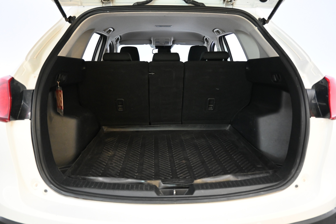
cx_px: 168
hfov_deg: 68.9
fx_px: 245
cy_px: 112
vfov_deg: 49.1
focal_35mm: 26
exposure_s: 1/30
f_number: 3.5
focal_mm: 17.5
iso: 2200
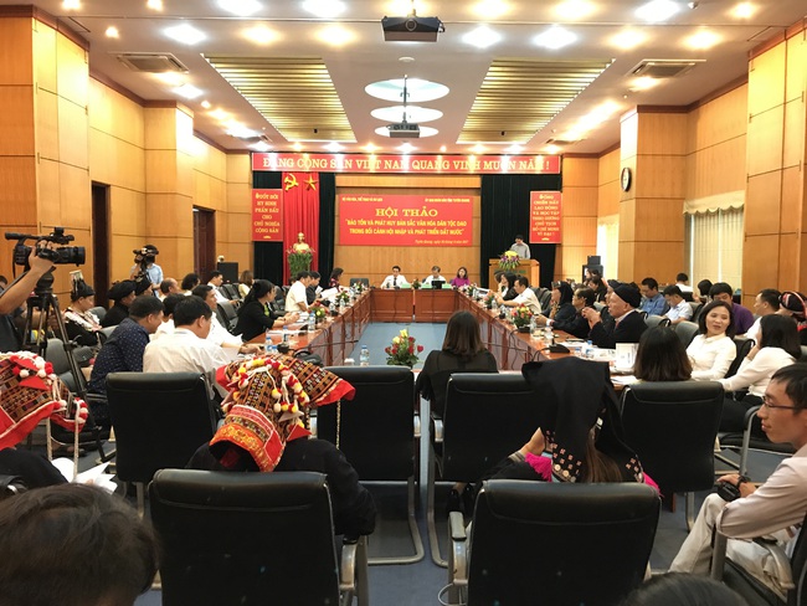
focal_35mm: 28
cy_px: 303
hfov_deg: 63.4
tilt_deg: -3.5
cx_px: 404
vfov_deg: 49.8
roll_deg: +0.1
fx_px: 653
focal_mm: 3.99
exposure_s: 1/13
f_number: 1.8
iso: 100
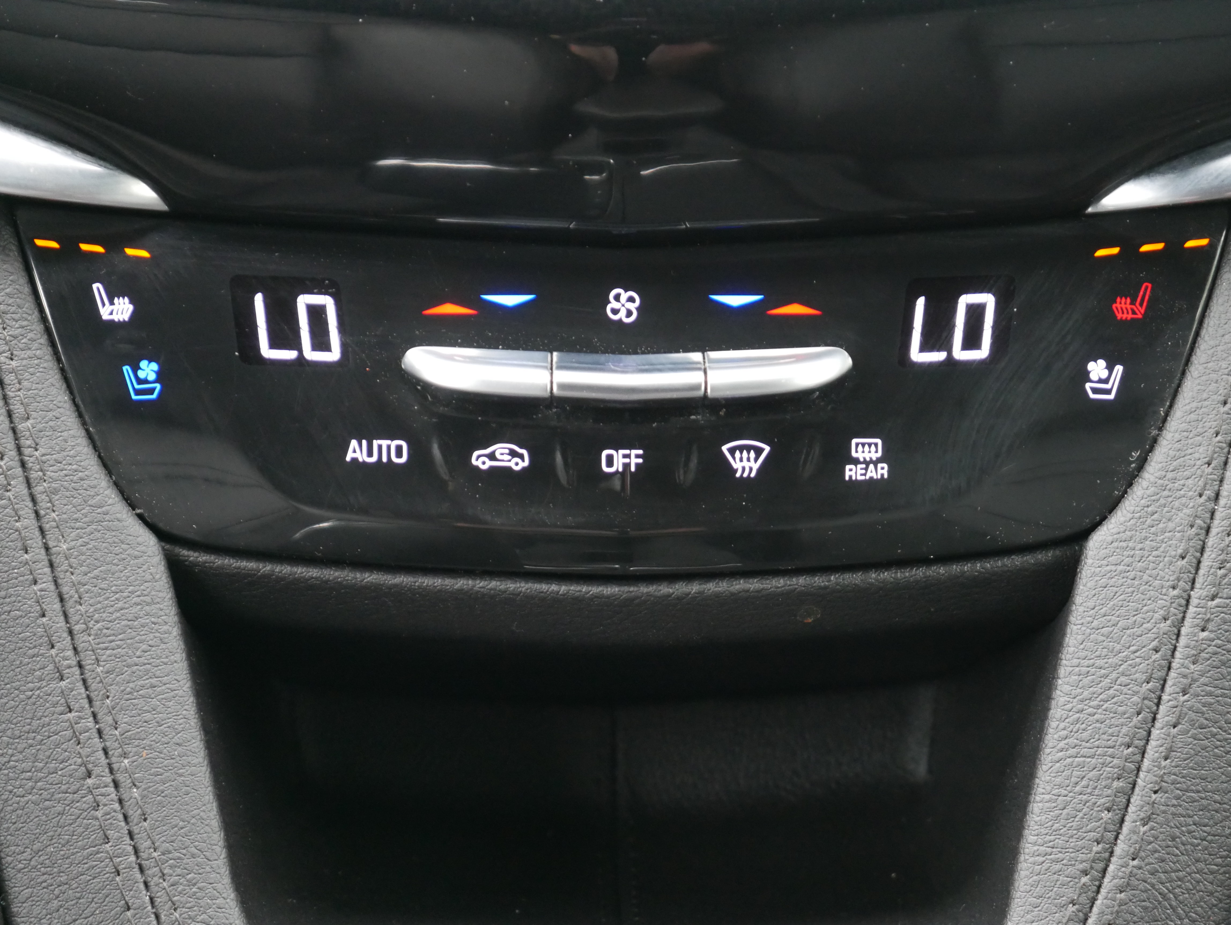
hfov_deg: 25.0
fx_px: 2775
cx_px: 616
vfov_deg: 18.9
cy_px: 462
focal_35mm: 78
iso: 3200
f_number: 5.6
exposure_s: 1/100
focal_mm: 39
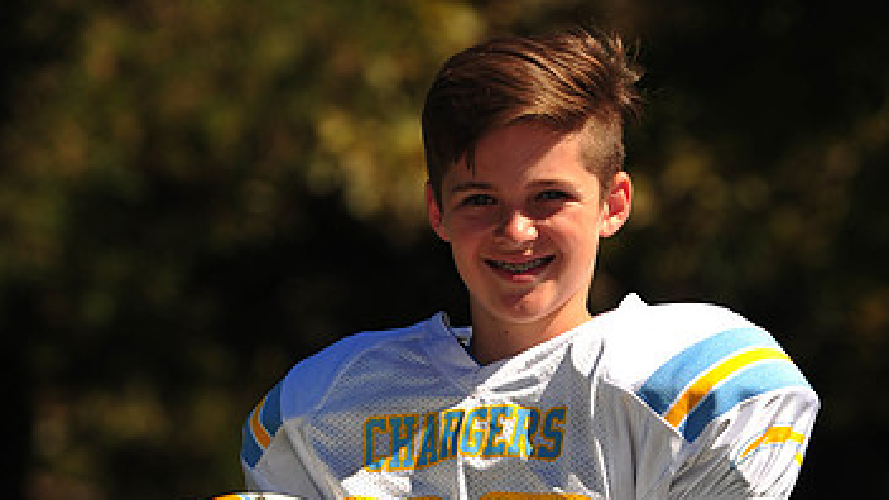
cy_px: 619
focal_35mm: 276
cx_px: 455
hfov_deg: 7.8
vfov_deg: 4.4
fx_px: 6506
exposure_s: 1/1000
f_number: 5
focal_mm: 160
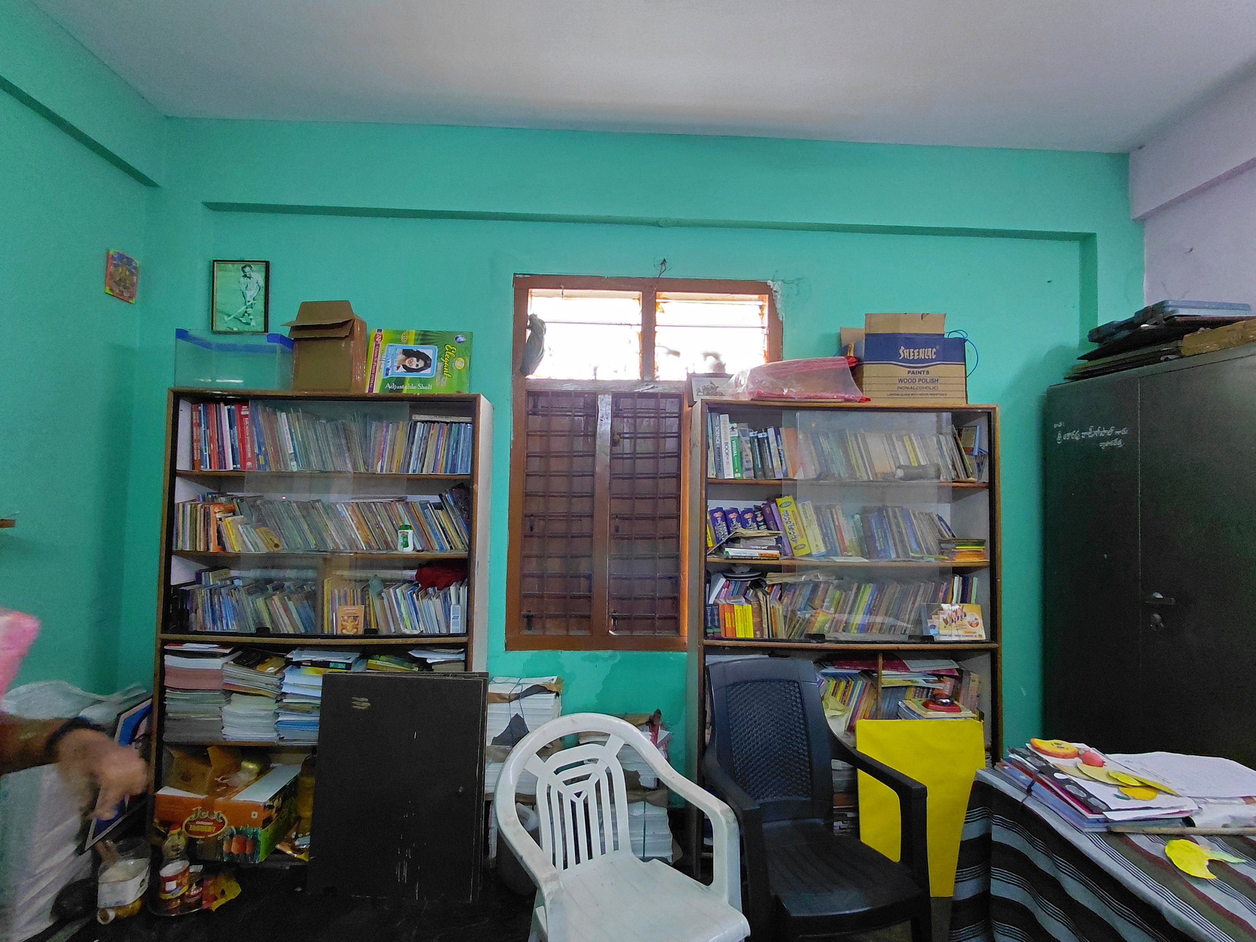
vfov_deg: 78.1
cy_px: 471
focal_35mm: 16
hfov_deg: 94.5
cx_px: 628
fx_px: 581
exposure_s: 1/50
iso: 200
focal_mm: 1.64
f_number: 2.2
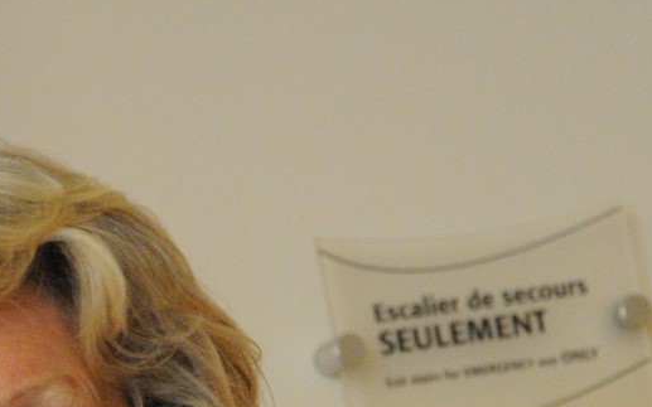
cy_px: 654
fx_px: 8965
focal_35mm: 505
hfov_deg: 4.2
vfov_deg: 2.6
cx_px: 28
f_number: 5.6
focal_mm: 105
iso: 2200
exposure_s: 1/30
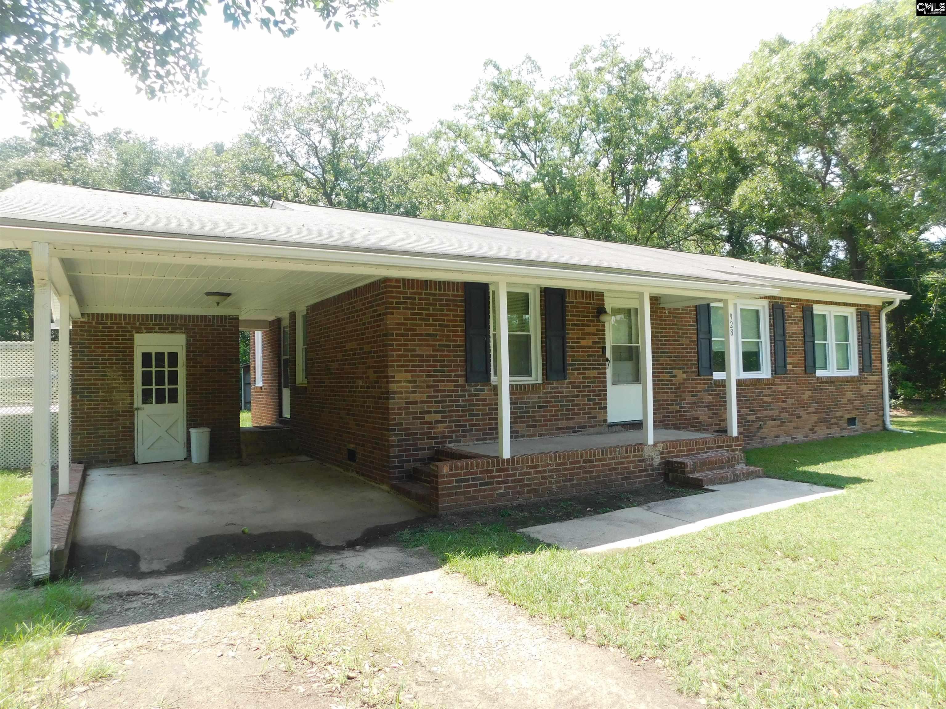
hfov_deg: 73.9
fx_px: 629
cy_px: 354
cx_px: 473
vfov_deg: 58.9
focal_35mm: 23
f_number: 3
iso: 125
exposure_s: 1/400
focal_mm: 4
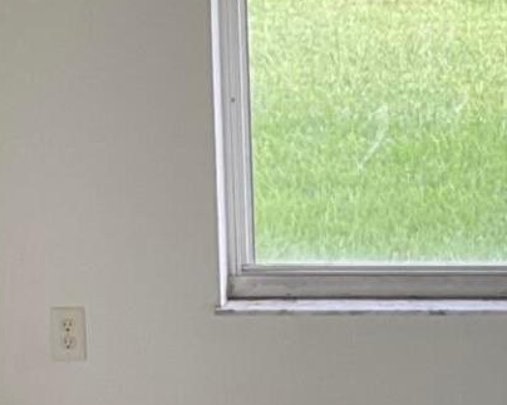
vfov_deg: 7.6
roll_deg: -0.3
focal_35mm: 202
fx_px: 3030
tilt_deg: -15.7
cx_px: 507
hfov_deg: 9.5
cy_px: 534
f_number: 1.8
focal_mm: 3
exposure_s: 1/122
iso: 50
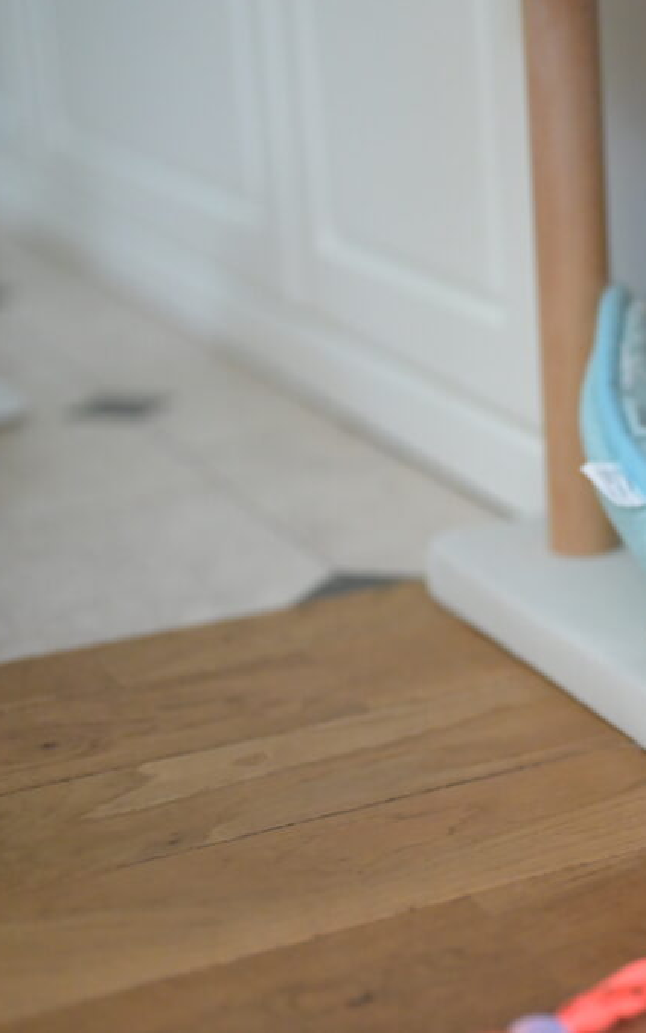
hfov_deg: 16.3
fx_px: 2168
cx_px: 763
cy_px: 514
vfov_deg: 26.8
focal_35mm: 77
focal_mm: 50
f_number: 2
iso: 6400
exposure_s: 1/1250
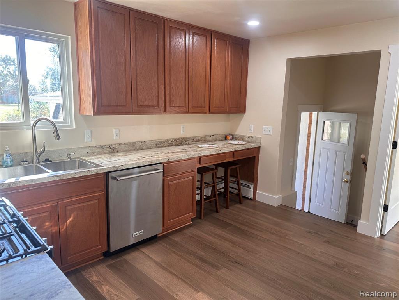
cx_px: 200
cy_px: 150
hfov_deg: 71.6
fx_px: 277
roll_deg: -1.6
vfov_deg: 56.8
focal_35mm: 24
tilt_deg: -9.4
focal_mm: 6.86
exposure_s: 1/120
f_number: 1.78
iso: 160
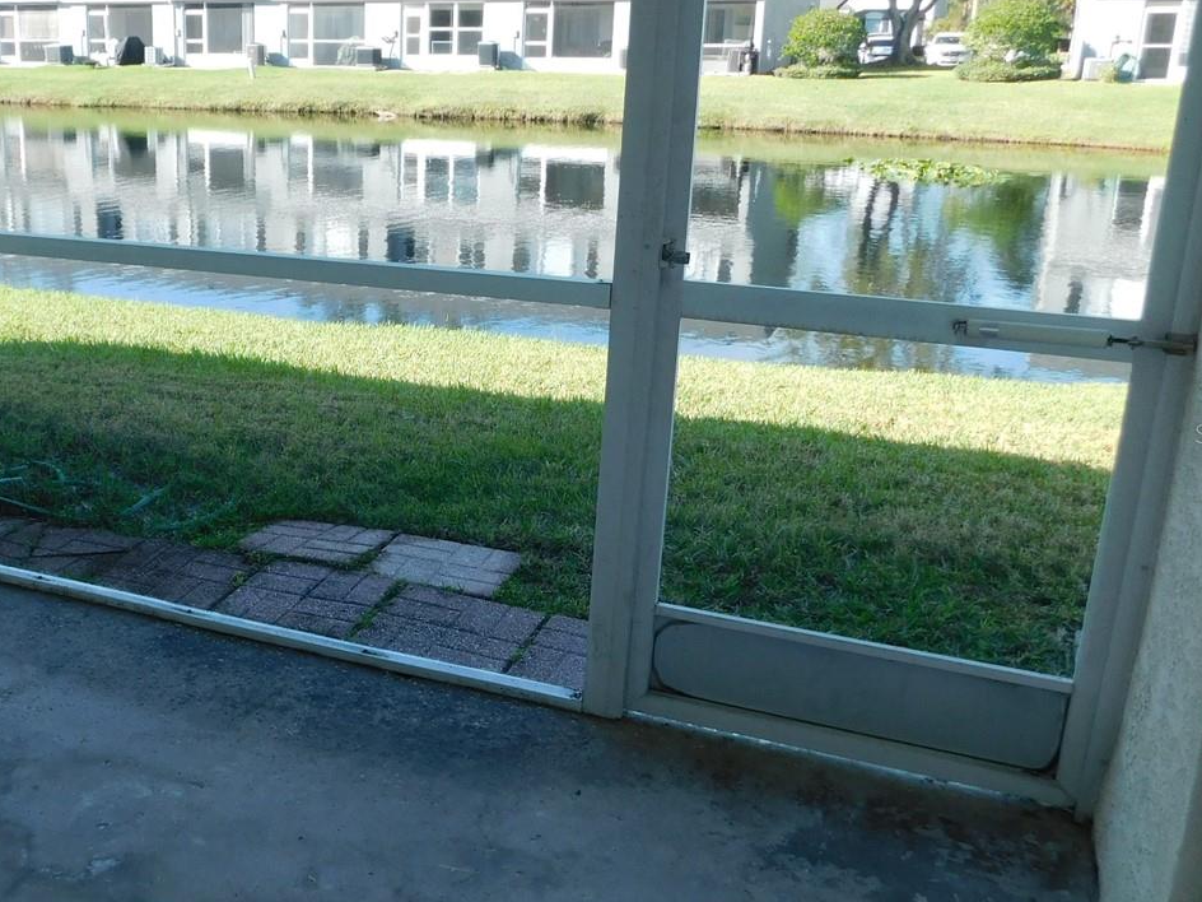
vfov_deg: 36.8
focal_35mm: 39
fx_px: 1354
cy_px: 433
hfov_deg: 46.1
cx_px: 297
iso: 125
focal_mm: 4
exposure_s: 1/250
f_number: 3
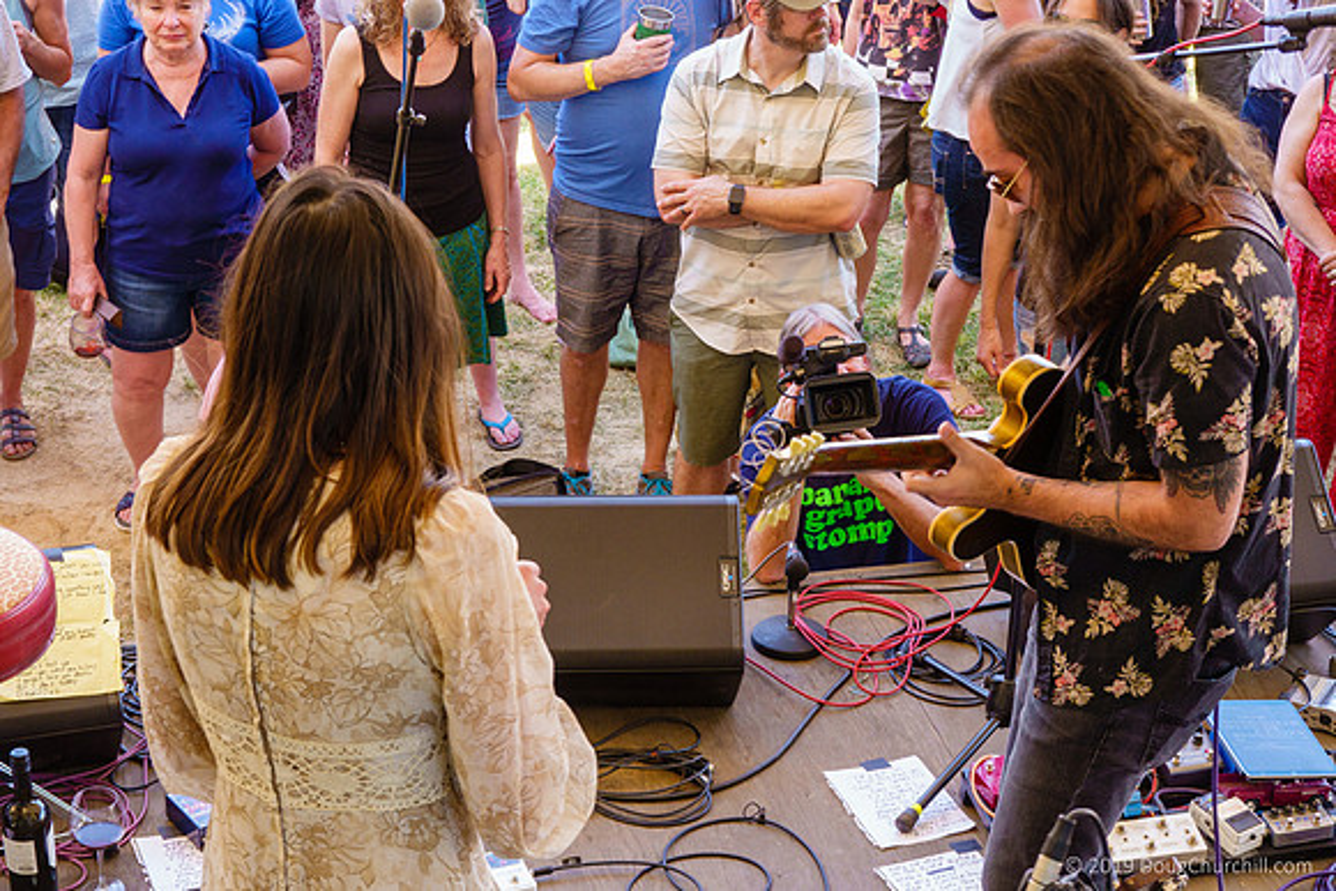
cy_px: 446
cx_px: 668
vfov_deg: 18.0
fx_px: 2821
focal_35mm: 76
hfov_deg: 26.6
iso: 320
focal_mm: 27.98
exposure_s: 1/80
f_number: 4.5
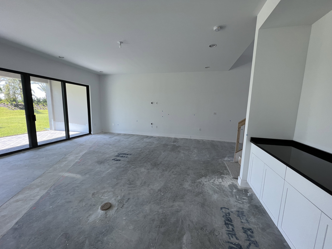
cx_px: 166
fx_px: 125
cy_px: 124
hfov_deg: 106.2
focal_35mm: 13
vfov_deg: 89.9
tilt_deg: -7.2
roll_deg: -1.3
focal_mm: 1.57
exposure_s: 1/99
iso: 50
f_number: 1.8
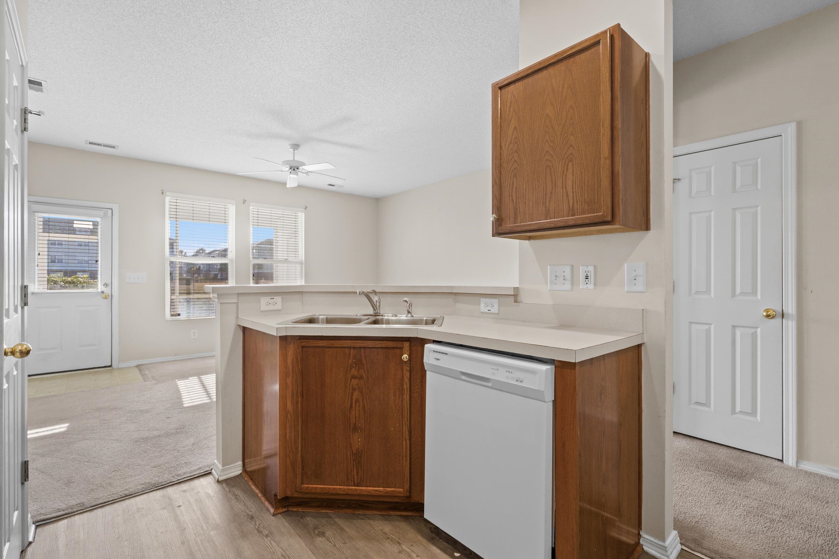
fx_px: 373
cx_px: 420
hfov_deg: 96.7
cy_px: 280
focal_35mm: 16
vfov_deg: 73.8
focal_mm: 16
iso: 1000
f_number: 8
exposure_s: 1/15
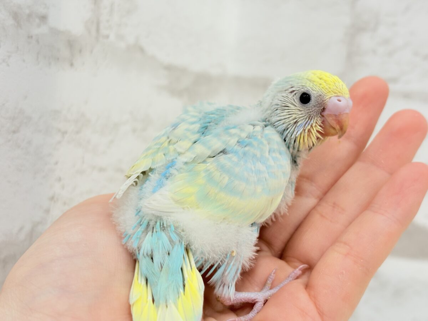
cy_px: 160
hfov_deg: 36.8
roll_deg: -4.2
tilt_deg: -2.1
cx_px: 214
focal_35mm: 52
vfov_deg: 28.0
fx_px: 643
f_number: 1.6
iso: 64
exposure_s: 1/100
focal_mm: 5.96
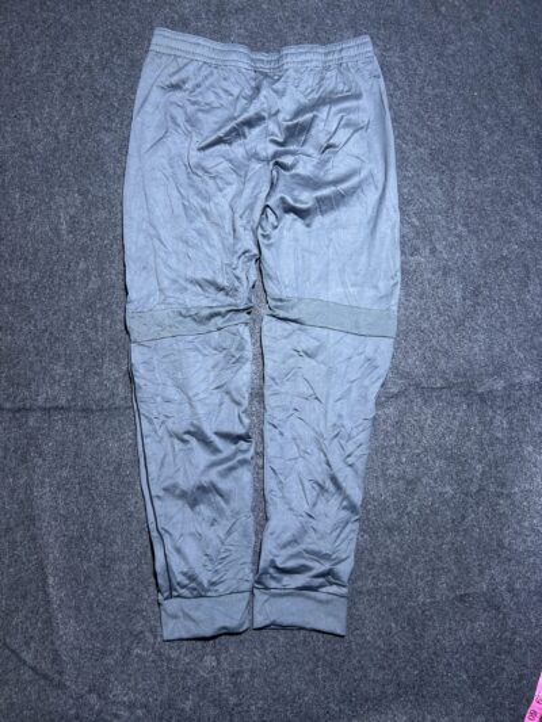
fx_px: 543
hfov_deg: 53.1
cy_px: 361
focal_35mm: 26
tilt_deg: -54.0
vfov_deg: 67.3
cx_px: 271
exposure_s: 1/50
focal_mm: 5.7
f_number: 1.5
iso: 80
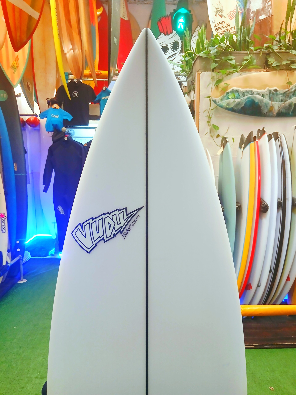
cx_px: 148
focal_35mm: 26
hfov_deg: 53.1
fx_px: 296
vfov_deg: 67.3
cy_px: 198
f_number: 1.8
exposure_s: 1/50.3
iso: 200
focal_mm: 3.98
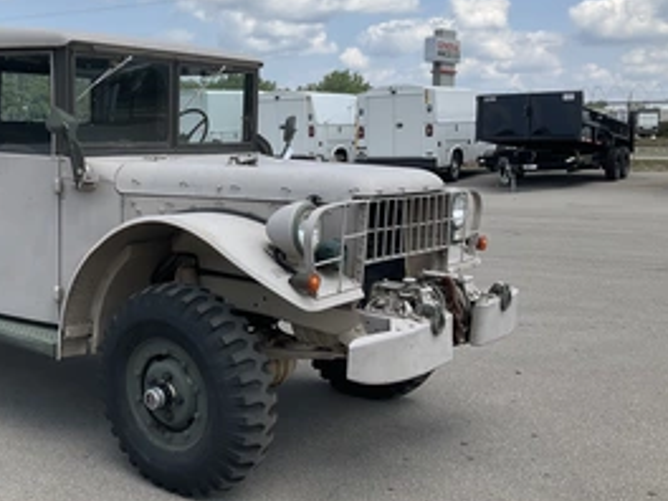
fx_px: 849
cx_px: 187
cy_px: 230
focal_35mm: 44
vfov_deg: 32.9
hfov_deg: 42.0
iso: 25
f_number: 1.8
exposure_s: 1/1675
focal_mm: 3
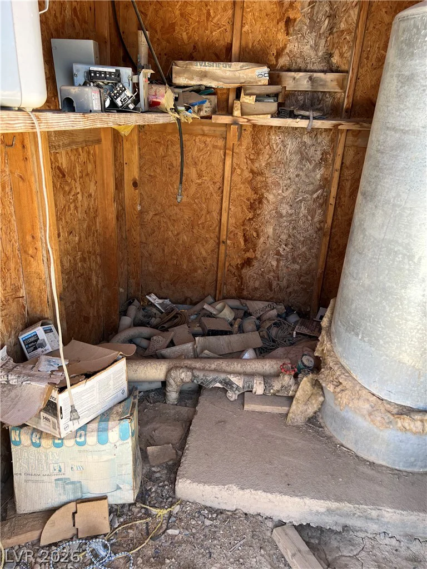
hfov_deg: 53.1
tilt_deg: -24.7
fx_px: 428
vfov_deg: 67.3
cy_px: 284
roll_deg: -1.5
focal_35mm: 26
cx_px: 214
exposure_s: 1/121
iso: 32
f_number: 1.5
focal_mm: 5.7
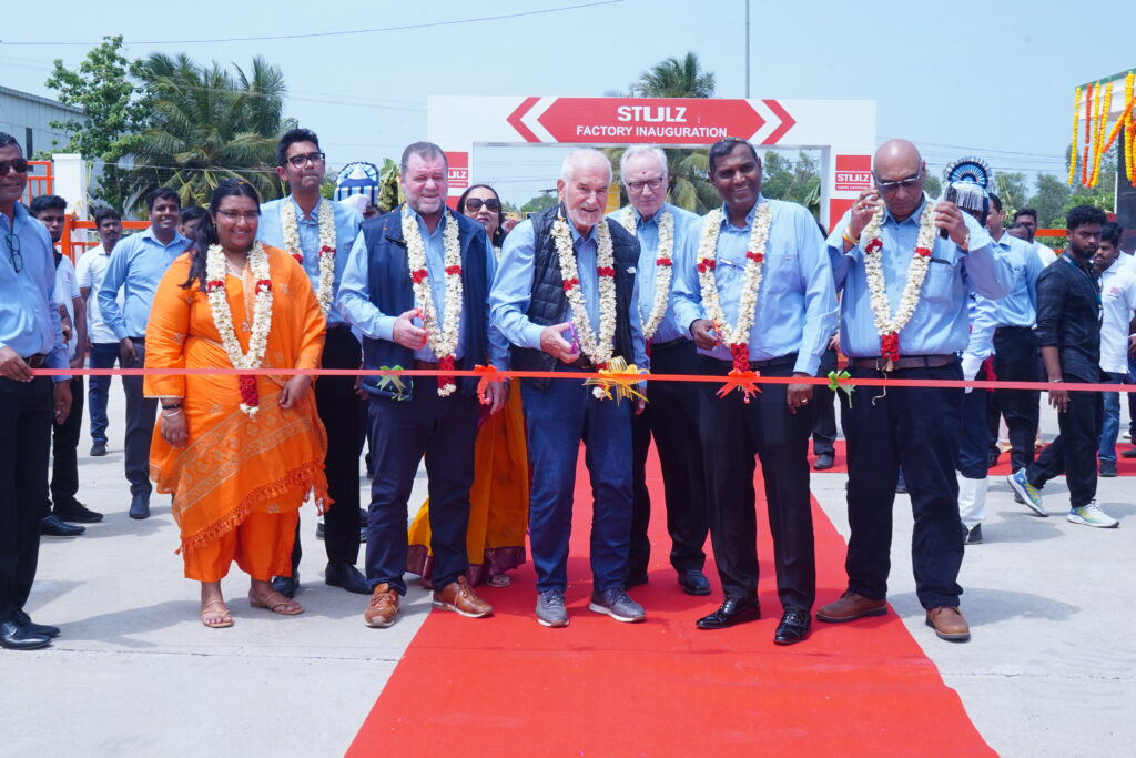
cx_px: 568
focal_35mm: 42
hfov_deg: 46.4
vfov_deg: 31.9
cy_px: 379
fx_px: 1325
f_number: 18
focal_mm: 28
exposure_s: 1/200
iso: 500
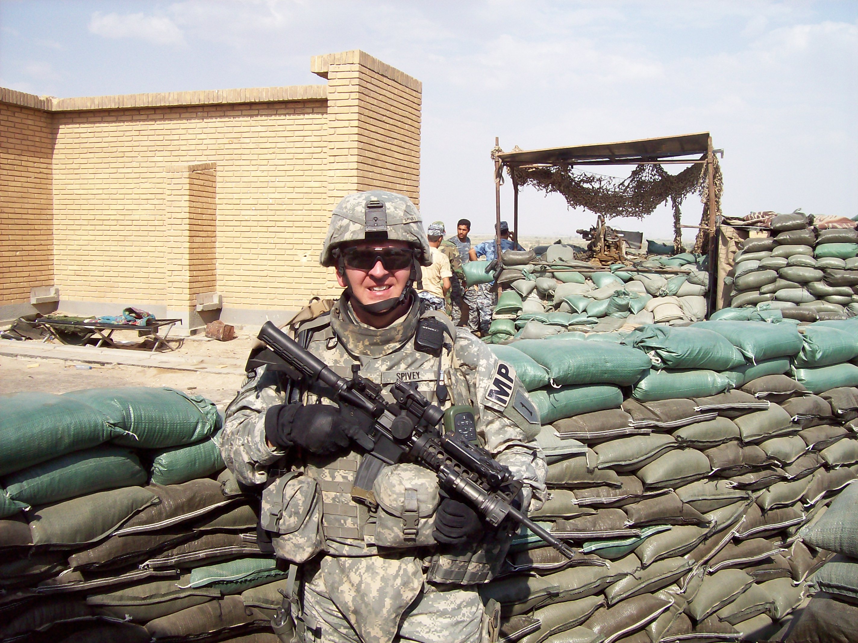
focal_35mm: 36
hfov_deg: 51.4
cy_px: 322
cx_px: 429
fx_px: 892
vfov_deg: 39.6
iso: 80
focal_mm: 6
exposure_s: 1/472
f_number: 4.8
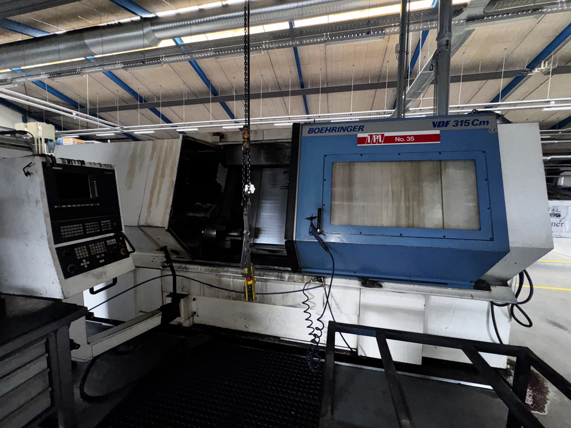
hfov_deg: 102.1
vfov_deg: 85.7
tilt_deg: -5.5
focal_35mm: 14
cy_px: 214
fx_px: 231
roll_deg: -0.2
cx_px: 286
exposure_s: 1/56
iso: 400
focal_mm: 2.22
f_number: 2.2
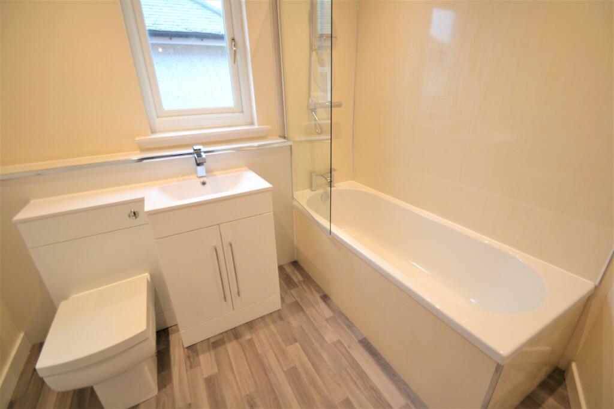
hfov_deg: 100.4
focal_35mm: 15
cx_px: 307
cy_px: 204
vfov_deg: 77.3
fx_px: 256
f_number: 3.5
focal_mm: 10
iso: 400
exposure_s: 1/60
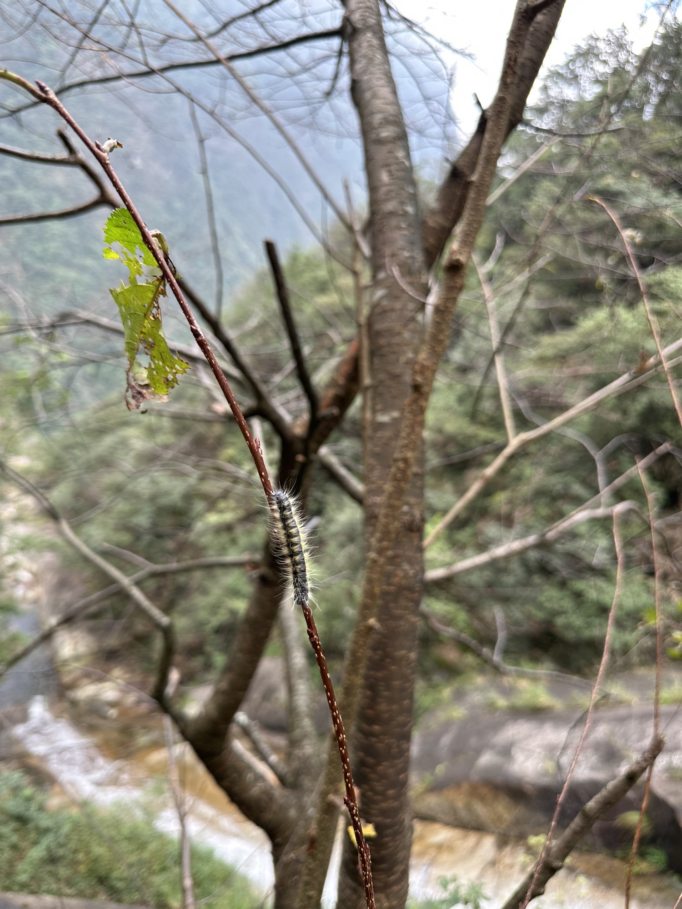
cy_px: 454
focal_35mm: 24
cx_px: 341
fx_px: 630
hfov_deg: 56.8
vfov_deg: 71.6
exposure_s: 1/203
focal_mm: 6.86
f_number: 1.78
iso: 80
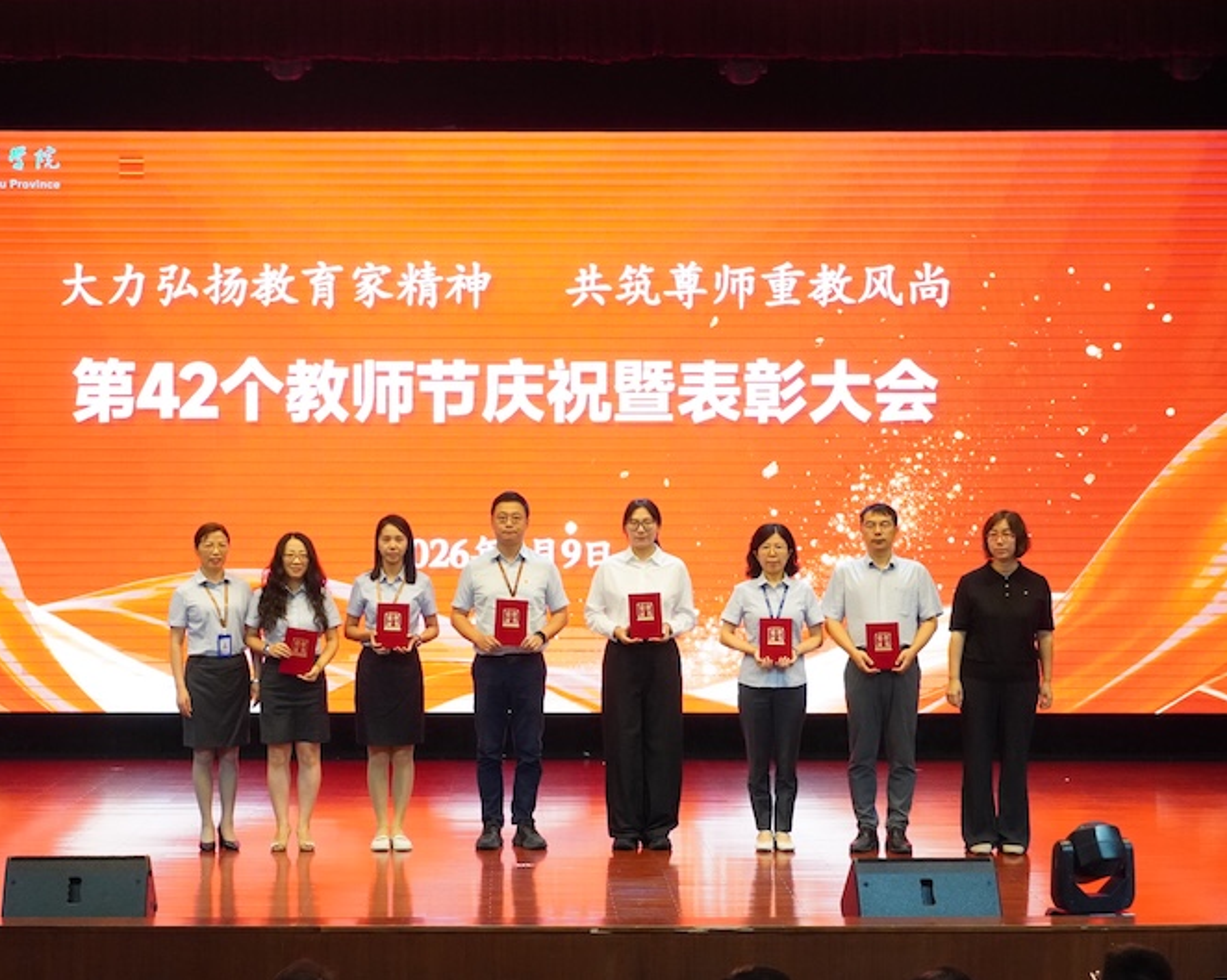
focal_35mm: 77
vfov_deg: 20.0
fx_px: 2779
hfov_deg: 24.8
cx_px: 487
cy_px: 488
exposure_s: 1/250
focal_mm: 45
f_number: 5
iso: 4000
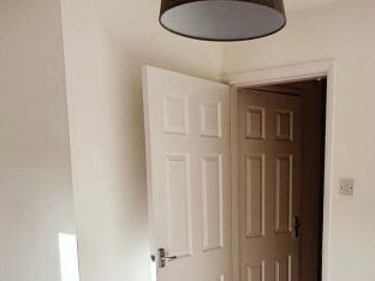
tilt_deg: -10.6
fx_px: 498
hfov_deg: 40.4
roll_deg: -0.1
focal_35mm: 46
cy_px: 258
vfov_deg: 30.0
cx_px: 266
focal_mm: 2.22
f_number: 2.2
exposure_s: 1/1103
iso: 50
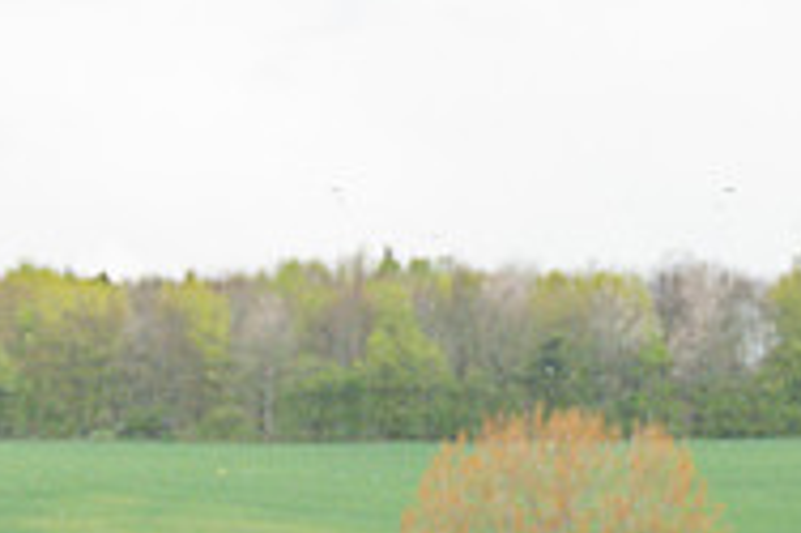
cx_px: -588
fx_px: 9848
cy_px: 1092
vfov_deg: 3.1
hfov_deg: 4.6
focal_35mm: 443
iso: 400
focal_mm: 70
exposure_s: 1/1600
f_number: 4
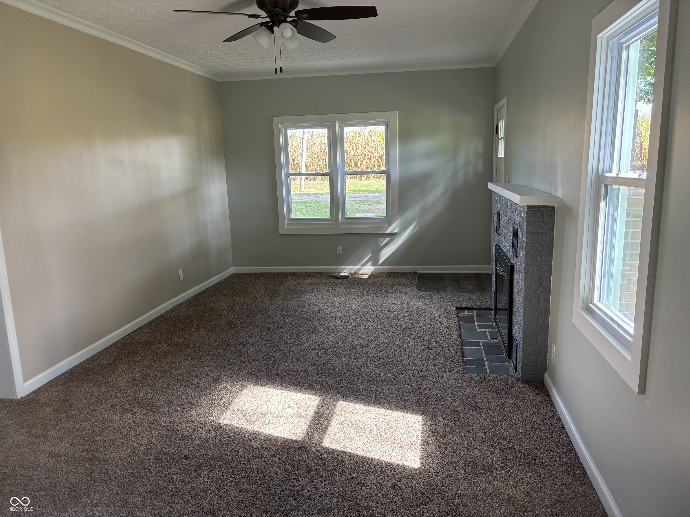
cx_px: 345
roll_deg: +1.2
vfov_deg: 53.1
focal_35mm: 26
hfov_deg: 67.3
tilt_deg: -9.9
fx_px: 518
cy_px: 258
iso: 125
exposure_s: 1/121
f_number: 1.6
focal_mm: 5.96
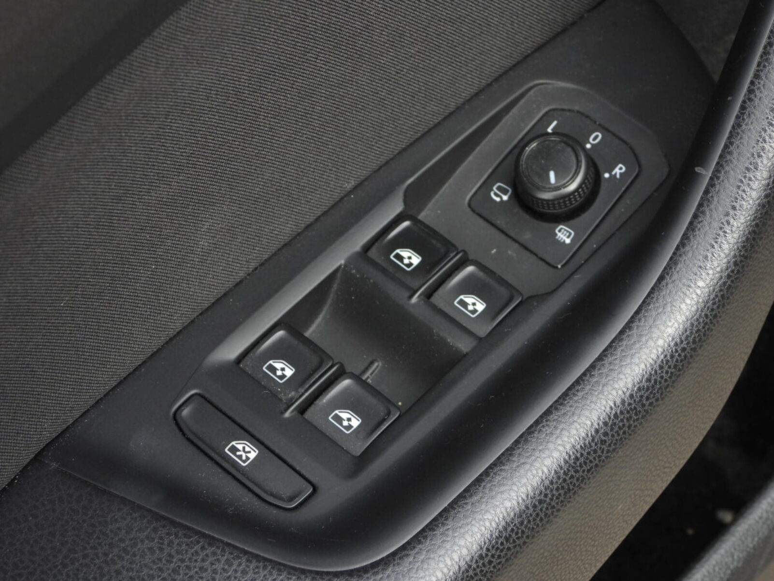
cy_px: 290
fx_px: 2035
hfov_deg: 21.5
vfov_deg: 16.2
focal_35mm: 91
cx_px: 387
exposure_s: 1/160
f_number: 3.5
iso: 100
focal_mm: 16.3
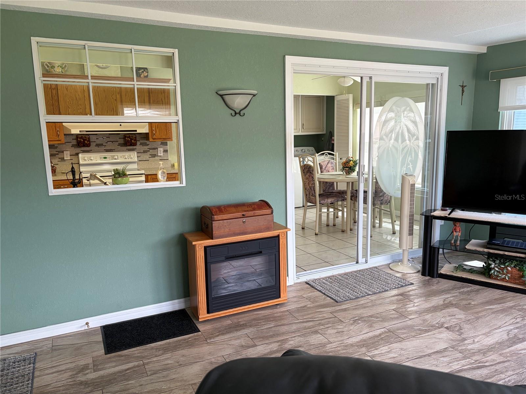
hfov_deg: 67.3
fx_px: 395
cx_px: 263
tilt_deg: -8.5
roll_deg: +1.9
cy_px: 197
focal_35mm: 26
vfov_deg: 53.1
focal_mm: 5.96
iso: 100
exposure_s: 1/120
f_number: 1.6
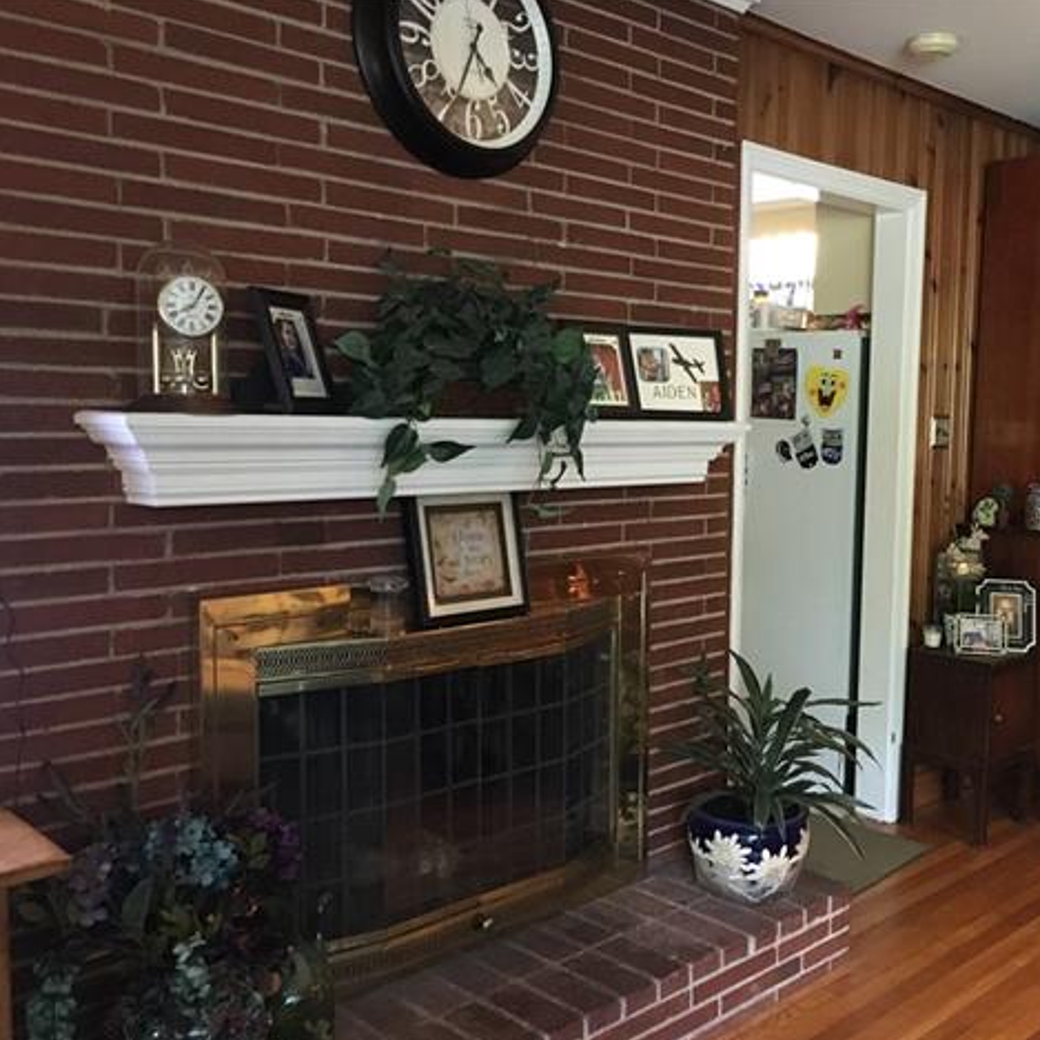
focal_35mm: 35
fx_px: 1190
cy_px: 523
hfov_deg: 46.6
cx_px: 672
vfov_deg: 47.2
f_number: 2.2
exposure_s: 1/15
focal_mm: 4.15
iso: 320
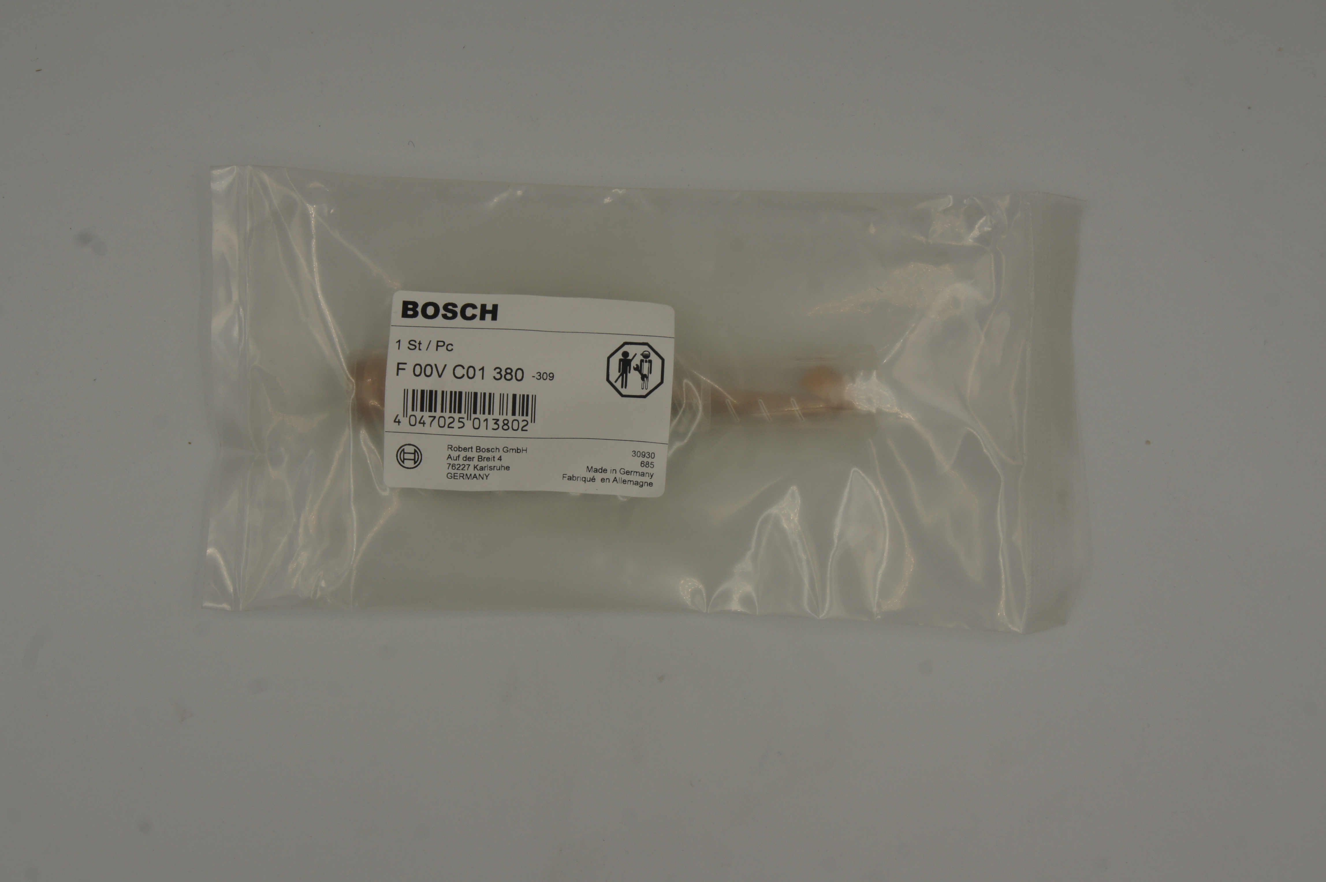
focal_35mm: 52
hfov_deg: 37.9
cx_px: 663
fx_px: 1933
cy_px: 441
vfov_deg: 25.7
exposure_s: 1/125
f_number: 11
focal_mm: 35
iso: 200
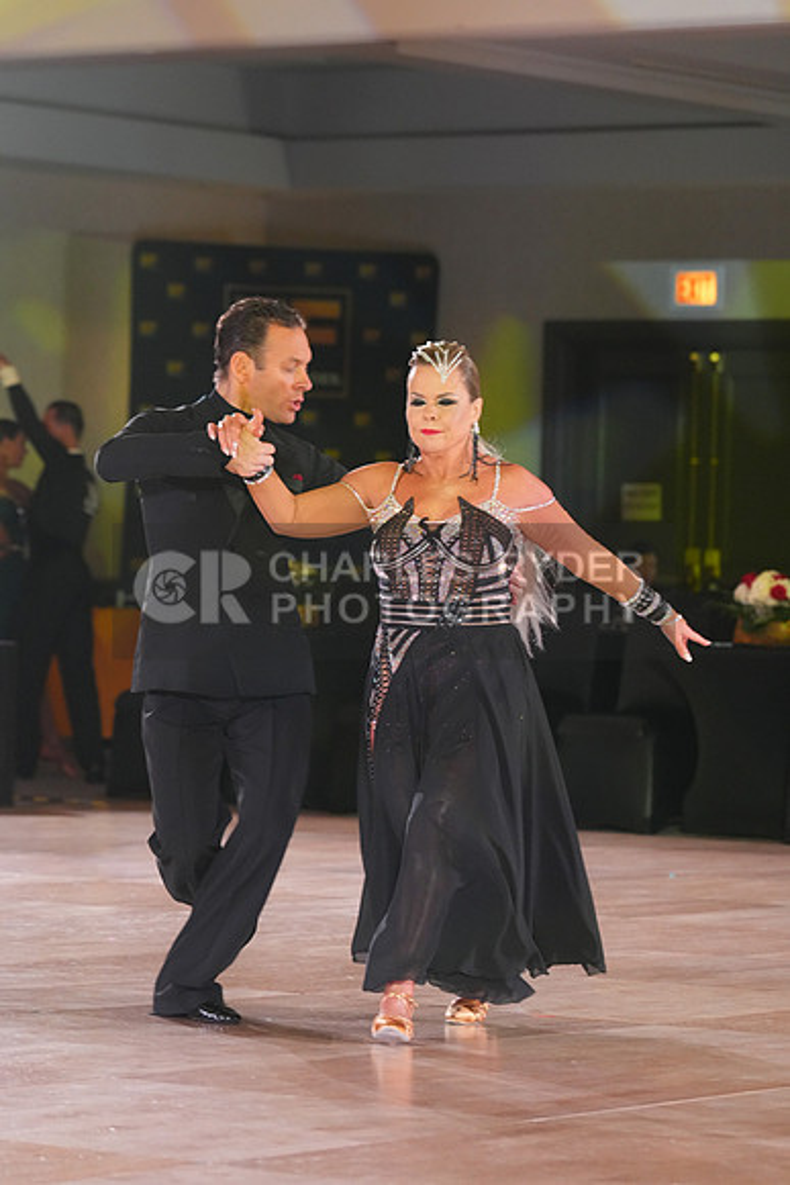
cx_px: 395
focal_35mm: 151
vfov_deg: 13.6
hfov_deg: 9.1
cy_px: 592
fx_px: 4967
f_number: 5
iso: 5000
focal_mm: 151
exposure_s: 1/250
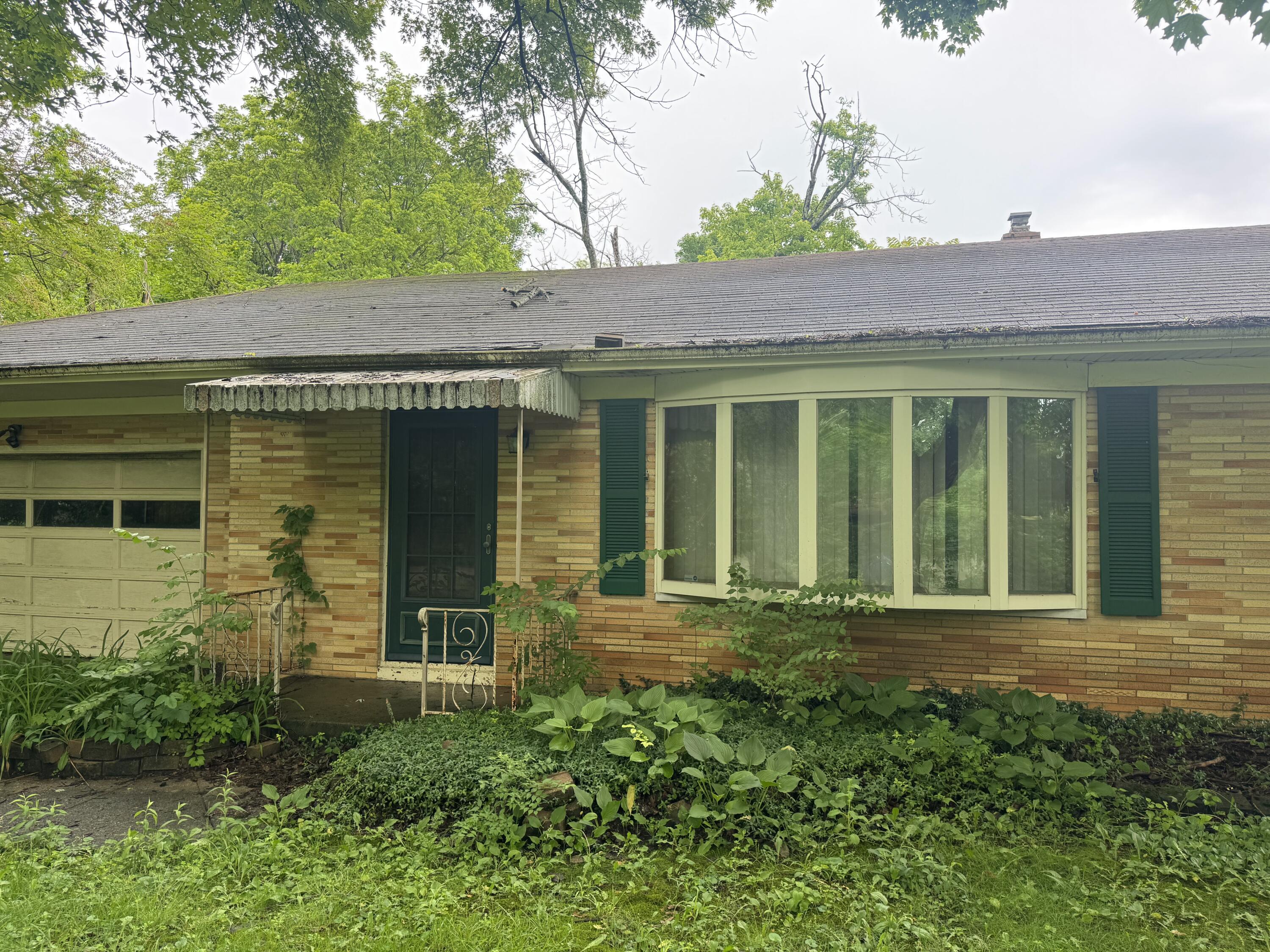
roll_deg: -0.7
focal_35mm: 24
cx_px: 635
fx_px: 881
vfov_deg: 56.8
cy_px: 476
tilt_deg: +0.9
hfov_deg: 71.6
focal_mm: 6.76
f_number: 1.78
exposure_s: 1/186
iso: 64
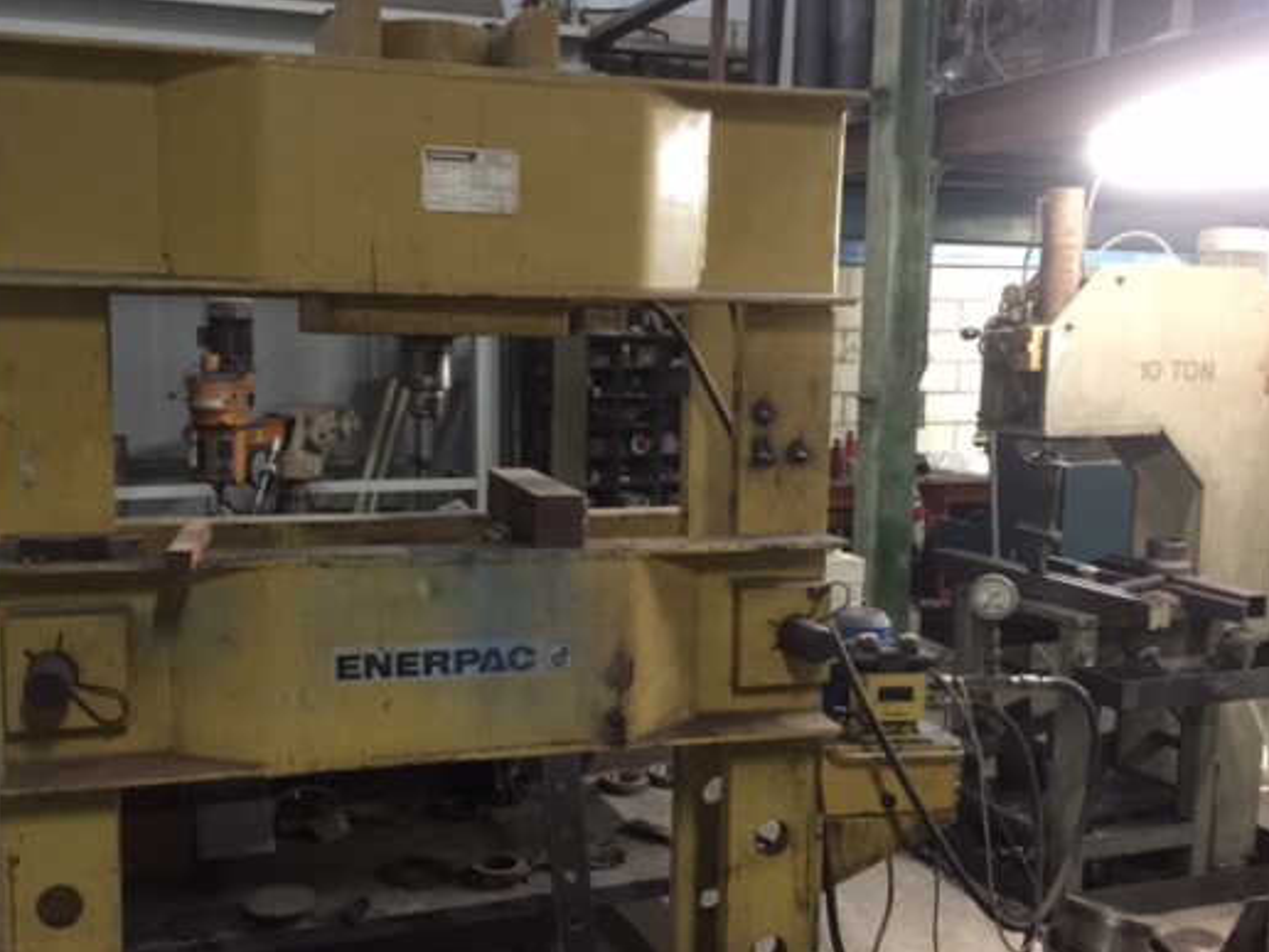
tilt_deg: -9.1
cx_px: 531
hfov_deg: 51.1
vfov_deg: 39.6
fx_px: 1320
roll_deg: -0.5
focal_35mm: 36
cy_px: 509
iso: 160
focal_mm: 4.15
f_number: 2.2
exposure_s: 1/8
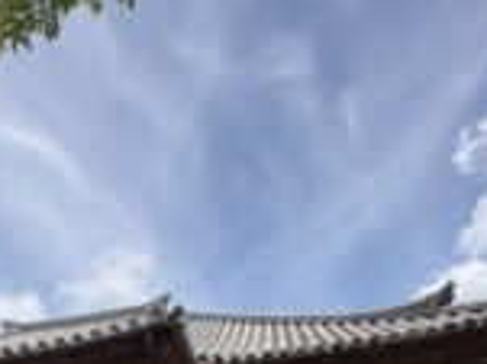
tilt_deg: +15.6
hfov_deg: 39.8
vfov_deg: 26.8
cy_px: 480
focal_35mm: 45
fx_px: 633
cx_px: 73
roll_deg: -0.3
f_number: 2.2
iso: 50
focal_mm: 2.22
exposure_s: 1/1006
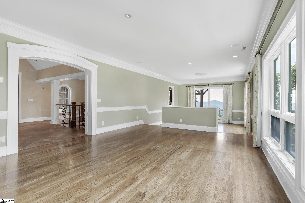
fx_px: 136
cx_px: 152
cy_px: 102
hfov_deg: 96.7
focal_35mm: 16
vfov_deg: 73.8
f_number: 8
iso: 400
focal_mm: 16
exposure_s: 1/30
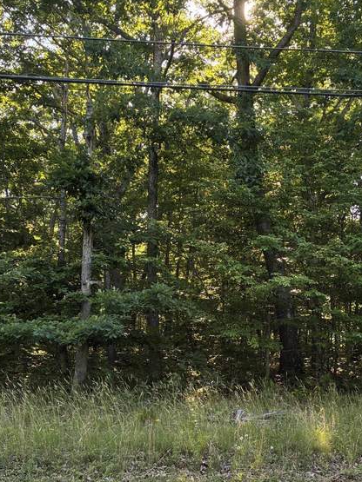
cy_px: 316
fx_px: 628
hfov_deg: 31.7
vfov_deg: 41.6
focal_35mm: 45
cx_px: 263
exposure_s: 1/124
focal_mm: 4.2
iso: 64
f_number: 1.64
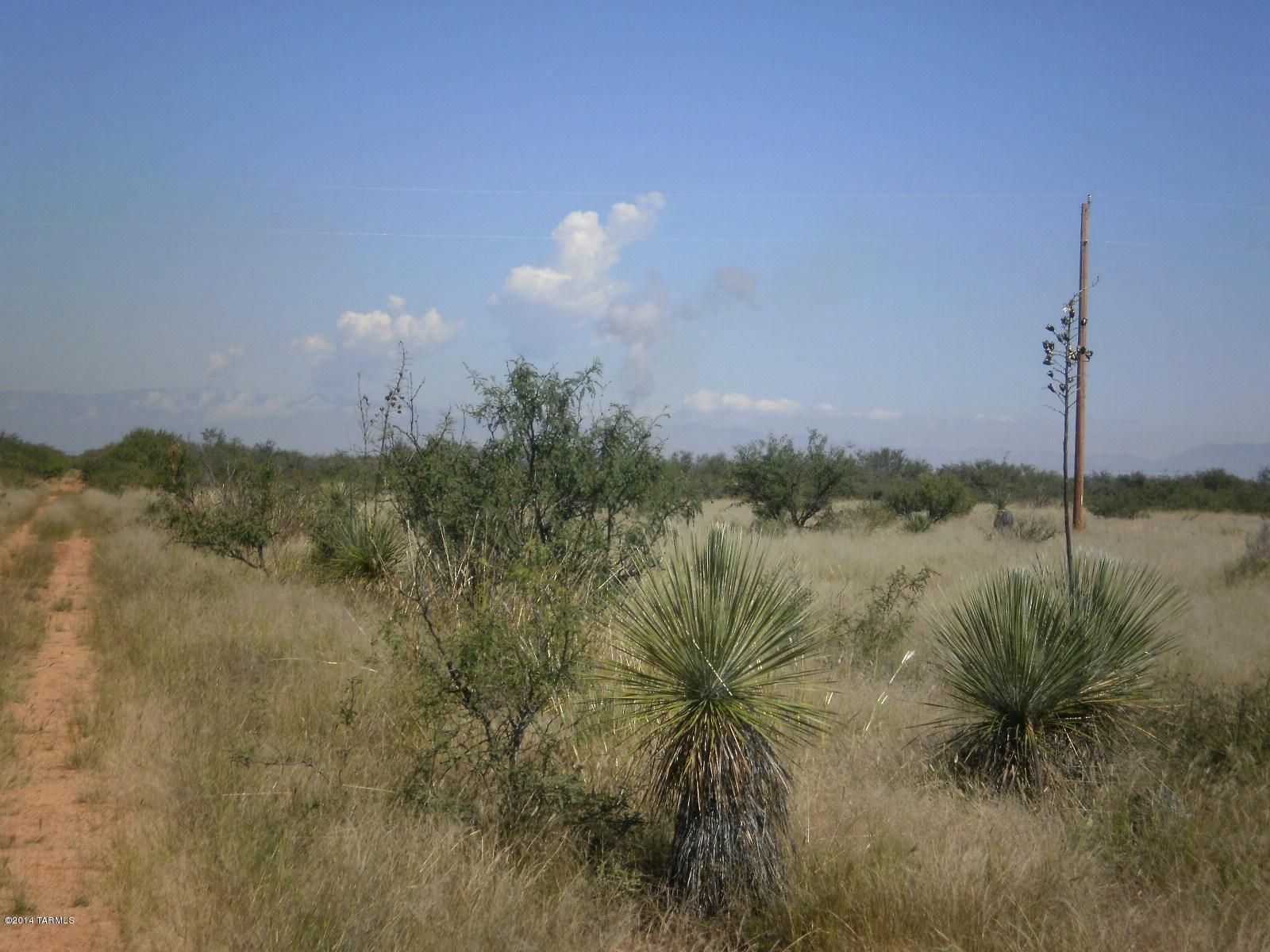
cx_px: 635
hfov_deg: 26.7
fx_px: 2678
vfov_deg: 20.2
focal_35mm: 73
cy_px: 476
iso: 100
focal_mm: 12.95
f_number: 14.1
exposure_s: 1/125
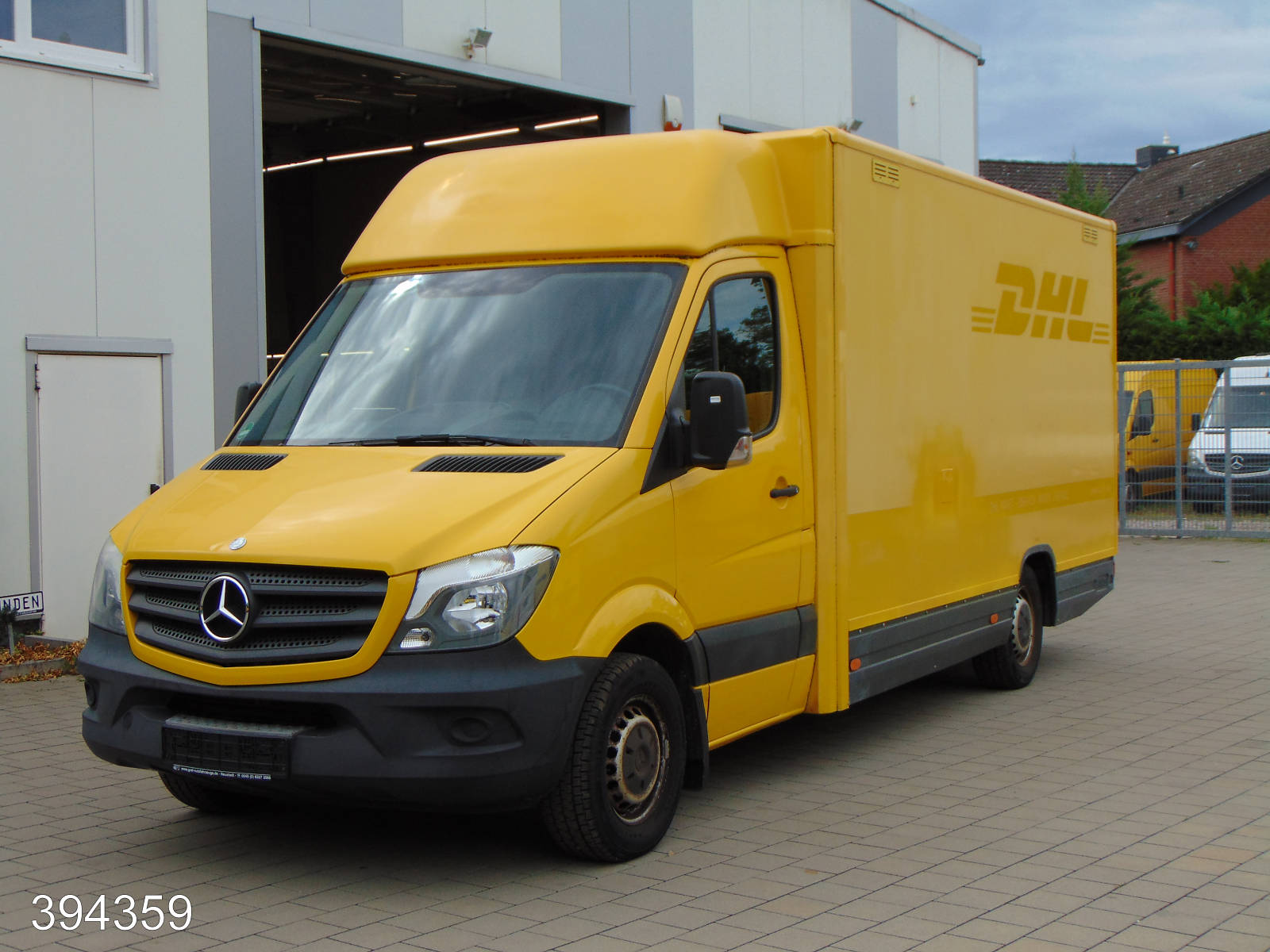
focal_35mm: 50
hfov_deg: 38.2
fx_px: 1834
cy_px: 476
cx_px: 635
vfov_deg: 29.1
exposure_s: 1/640
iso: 80
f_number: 3.5
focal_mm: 9
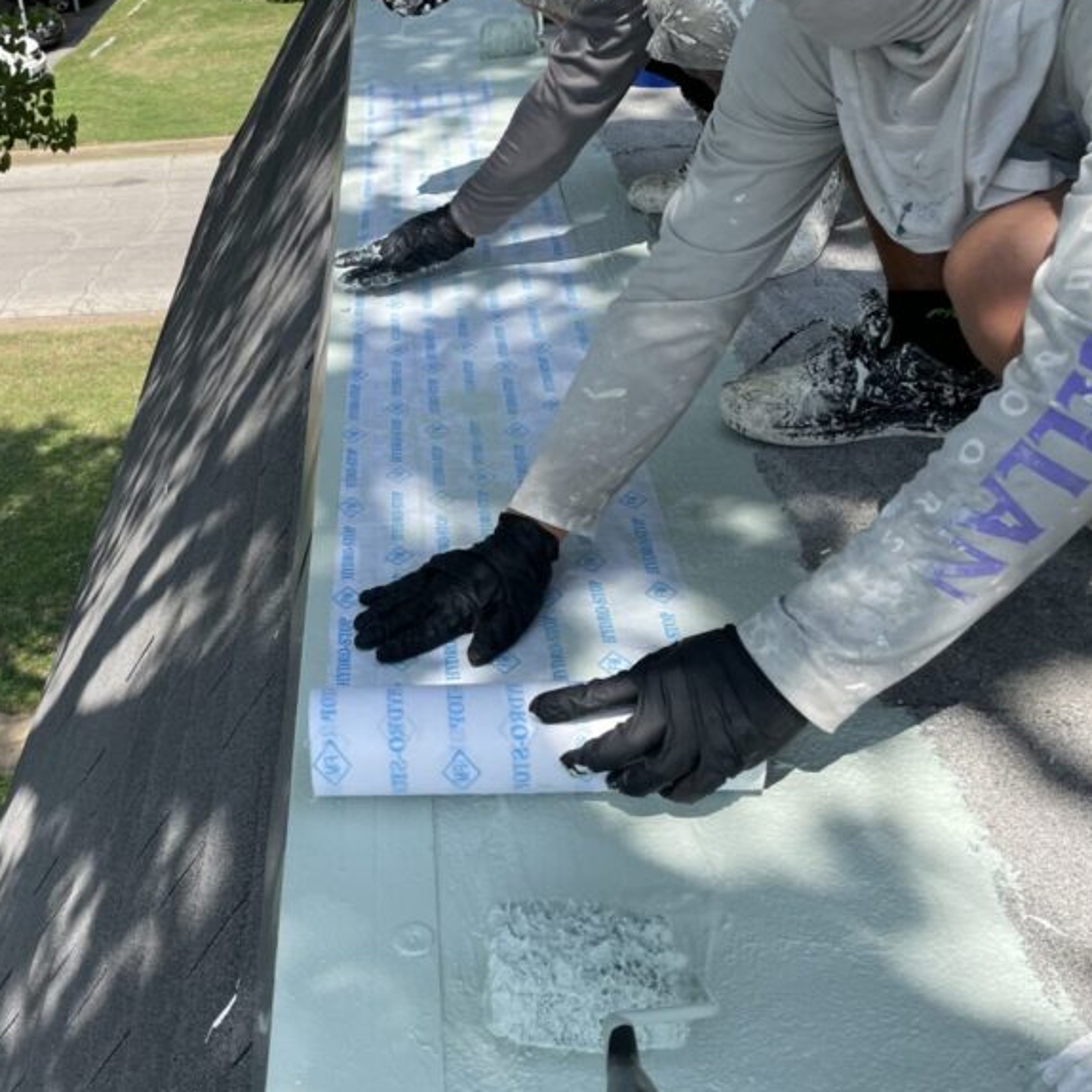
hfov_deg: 39.5
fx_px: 1463
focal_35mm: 41
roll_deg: +8.5
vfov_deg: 40.9
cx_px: 234
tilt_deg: -27.0
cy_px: 491
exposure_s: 1/1949
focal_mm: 4.2
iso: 32
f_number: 1.6
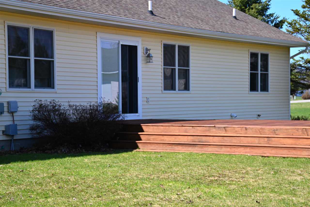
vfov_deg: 14.7
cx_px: 155
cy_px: 104
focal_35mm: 93
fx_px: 801
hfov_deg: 21.9
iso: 100
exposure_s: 1/320
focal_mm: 62
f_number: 6.3
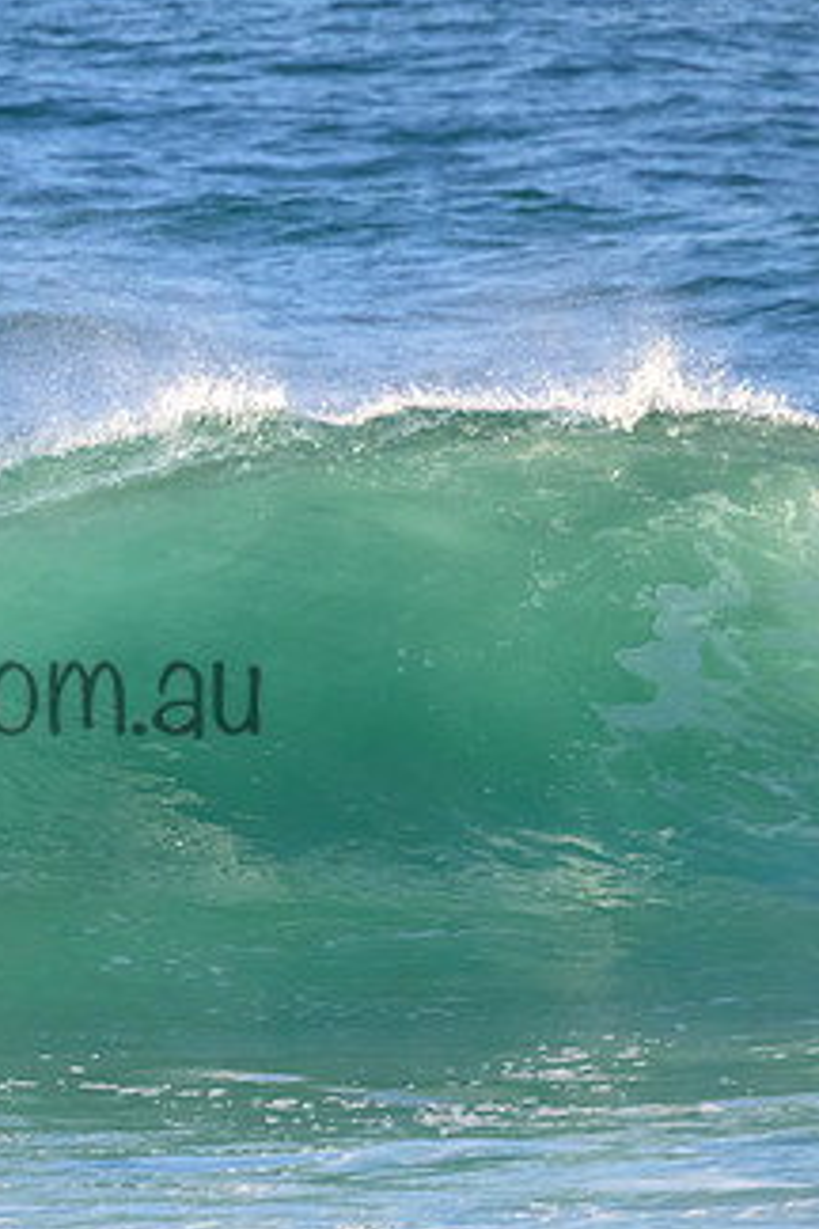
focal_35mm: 1433
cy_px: 647
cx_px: -140
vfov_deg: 1.4
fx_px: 48897
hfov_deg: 1.0
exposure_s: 1/1600
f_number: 11
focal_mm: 800
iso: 2500
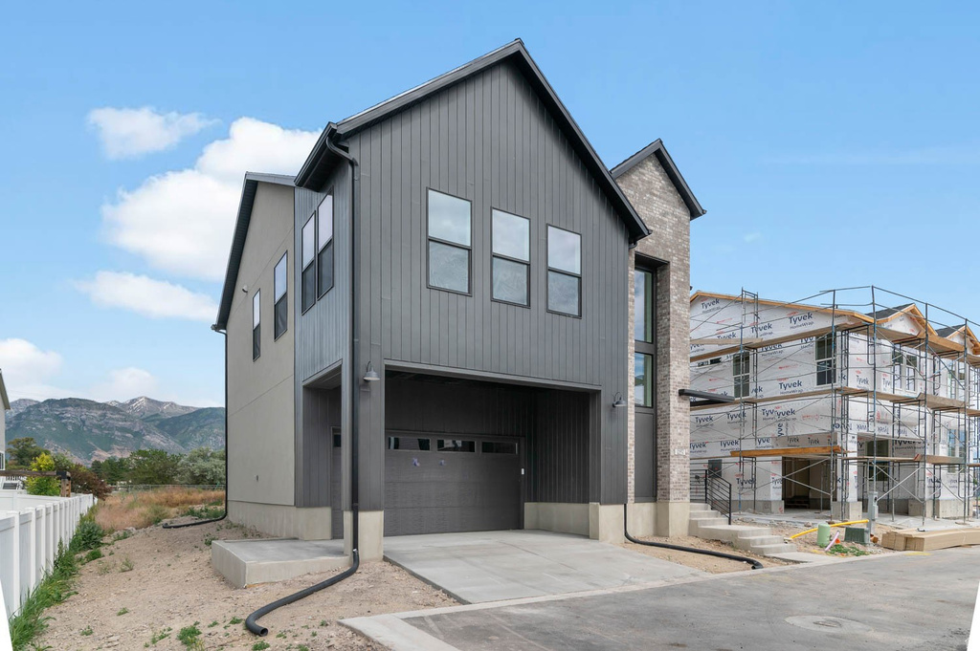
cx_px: 490
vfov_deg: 61.8
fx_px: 544
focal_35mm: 20
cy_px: 326
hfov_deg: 84.0
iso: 320
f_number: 8
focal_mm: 20
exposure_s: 1/400
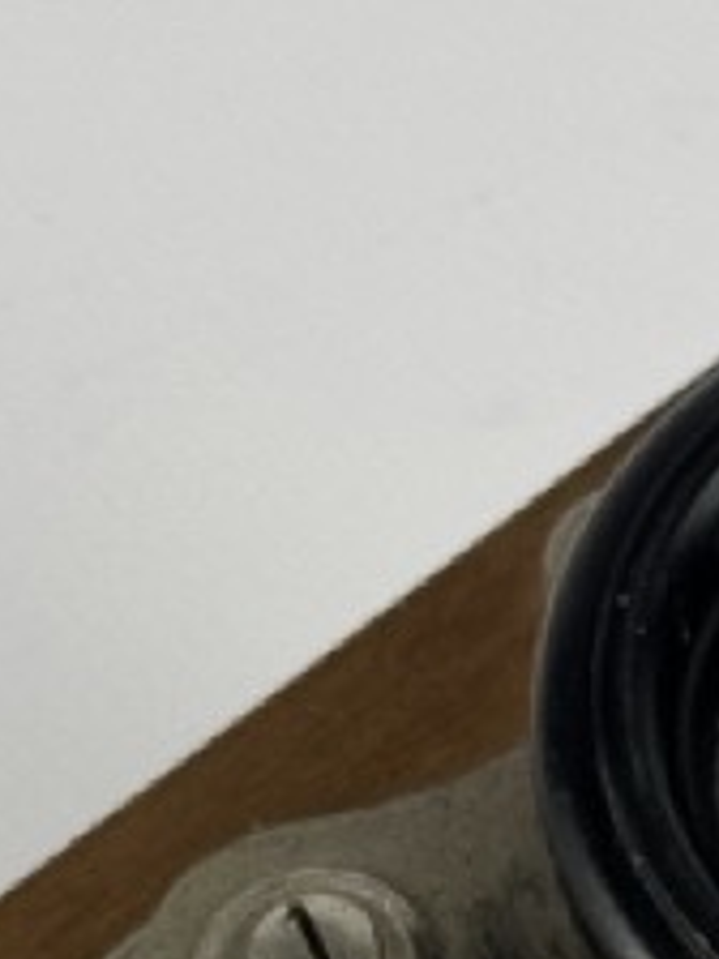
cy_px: 1700
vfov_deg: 7.0
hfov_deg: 5.4
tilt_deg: -66.4
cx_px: 651
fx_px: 7588
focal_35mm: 274
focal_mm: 6.76
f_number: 1.78
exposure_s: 1/439
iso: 64
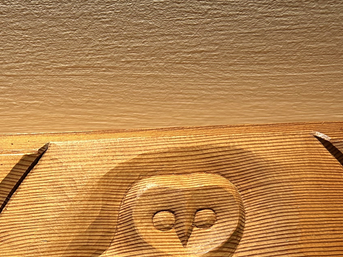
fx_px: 614
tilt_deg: -5.7
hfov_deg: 29.0
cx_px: -10
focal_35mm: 62
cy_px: 276
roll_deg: +0.6
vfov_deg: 22.4
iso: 125
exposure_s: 1/120
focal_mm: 5.7
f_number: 1.5
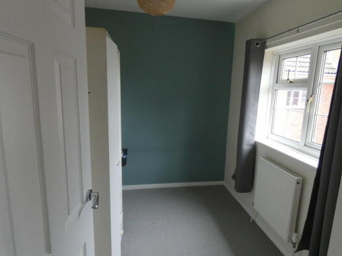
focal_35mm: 22
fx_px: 217
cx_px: 184
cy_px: 131
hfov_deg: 76.3
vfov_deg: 61.0
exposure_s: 1/60
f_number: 2.8
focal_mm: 3.6
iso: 250
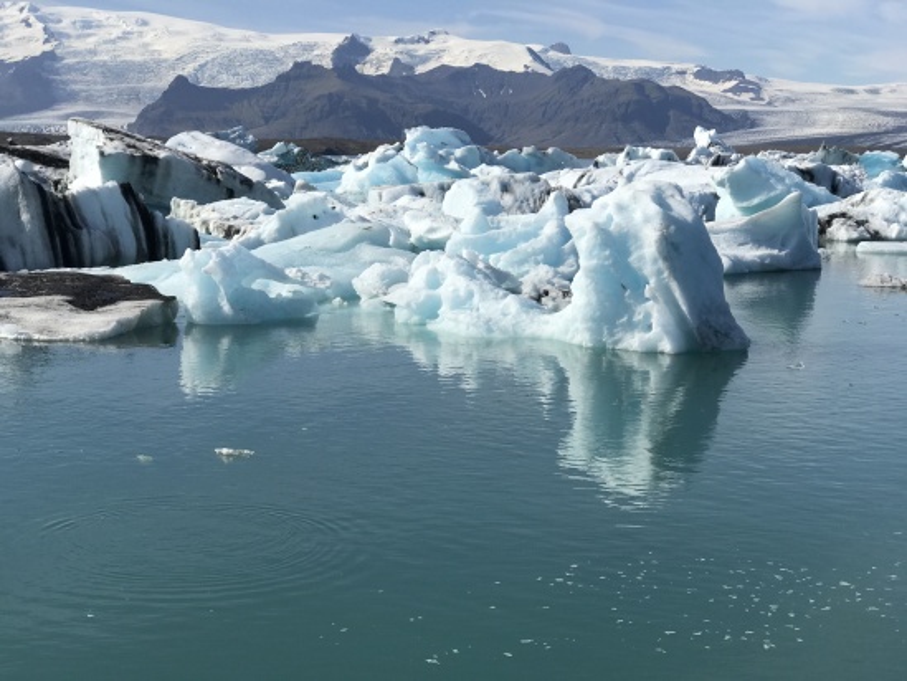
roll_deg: -0.4
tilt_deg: -7.6
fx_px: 1494
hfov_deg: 33.8
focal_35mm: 57
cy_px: 340
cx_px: 454
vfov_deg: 25.7
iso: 20
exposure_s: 1/1996
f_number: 2.8
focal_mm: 6.6
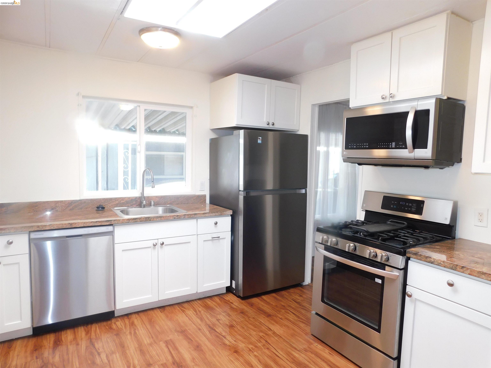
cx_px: 246
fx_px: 326
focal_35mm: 23
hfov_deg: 73.9
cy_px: 184
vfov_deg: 58.9
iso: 125
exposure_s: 1/30
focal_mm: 4
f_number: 3
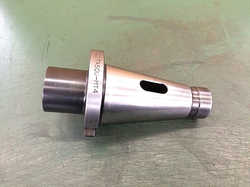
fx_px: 209
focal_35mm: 29
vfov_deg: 48.2
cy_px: 94
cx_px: 125
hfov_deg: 61.7
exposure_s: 1/30
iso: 250
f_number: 2.2
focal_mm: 4.15
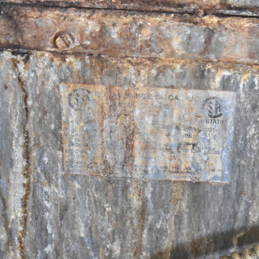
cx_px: 150
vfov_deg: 16.5
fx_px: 894
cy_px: 130
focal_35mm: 106
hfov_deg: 16.5
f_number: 5.6
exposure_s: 1/100
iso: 8000
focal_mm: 55
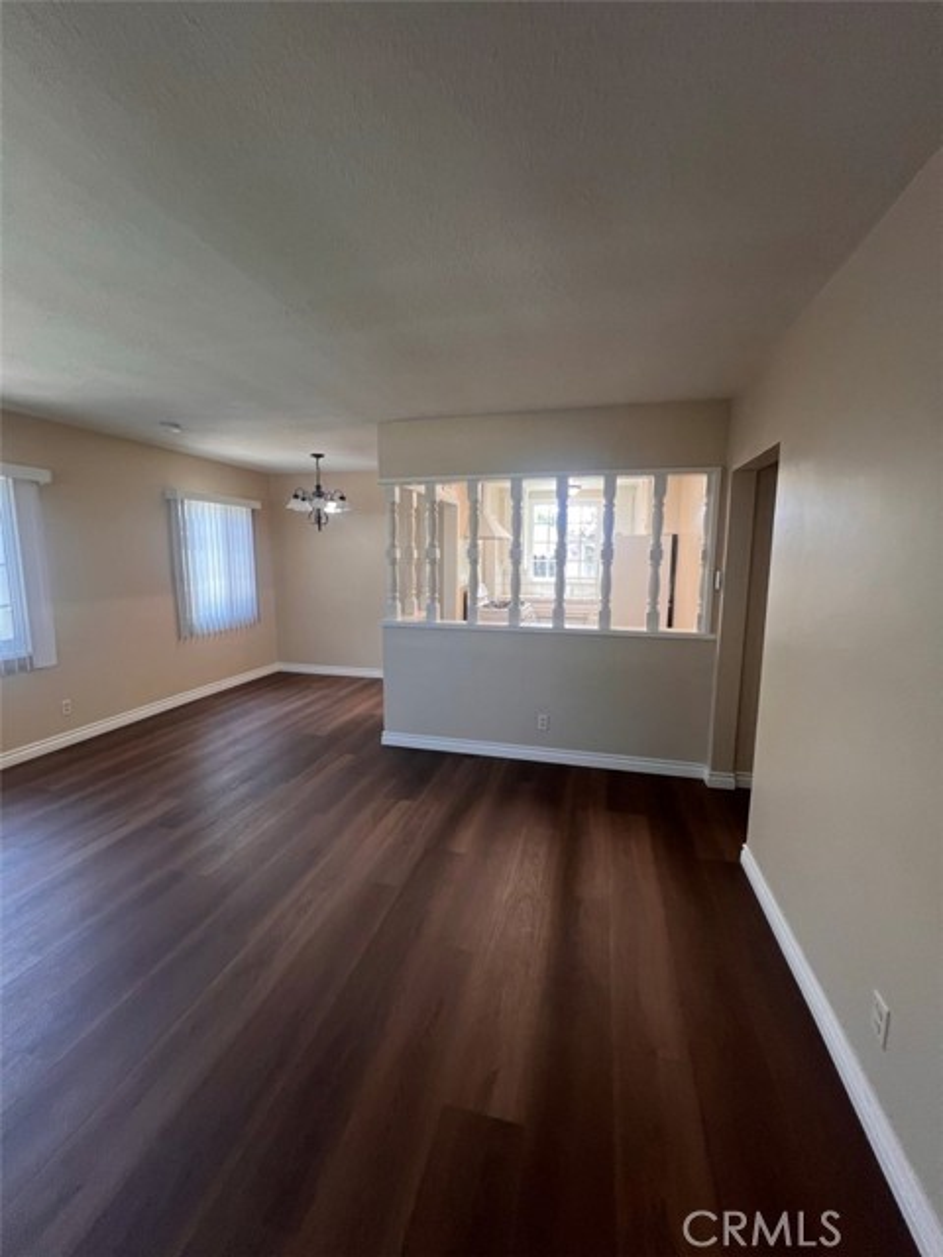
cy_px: 628
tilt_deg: -7.8
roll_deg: -0.1
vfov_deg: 106.2
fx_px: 472
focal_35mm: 13
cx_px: 472
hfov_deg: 89.9
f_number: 1.8
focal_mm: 1.57
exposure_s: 1/120
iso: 160
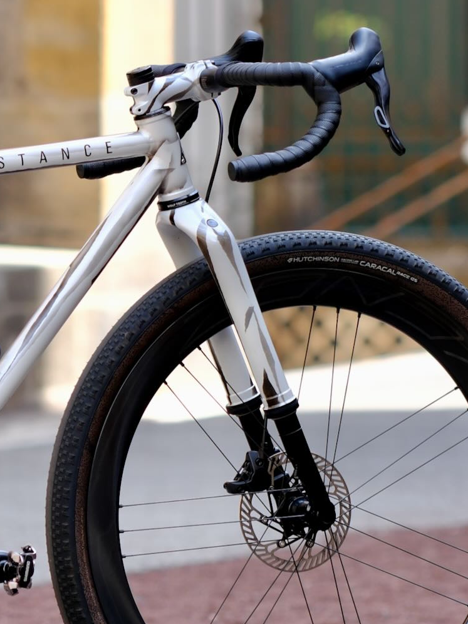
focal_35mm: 326
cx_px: -95
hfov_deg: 4.5
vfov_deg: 6.1
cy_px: 397
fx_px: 5873
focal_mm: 90
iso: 160
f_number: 2.5
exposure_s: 1/250
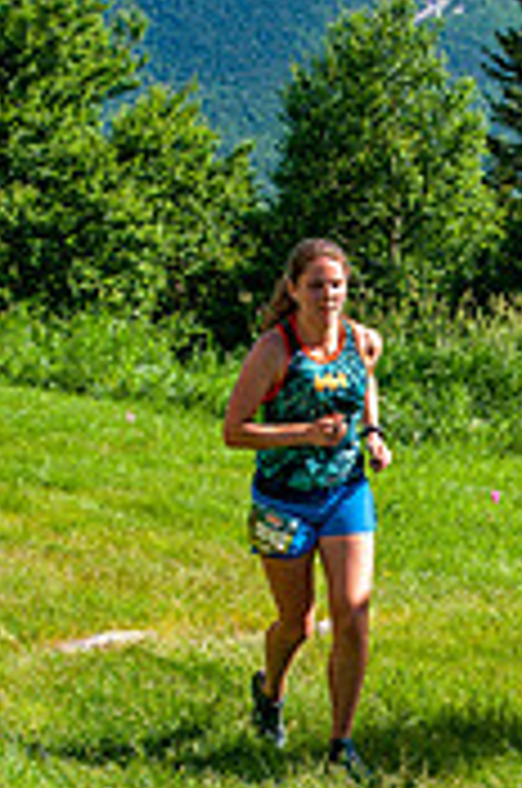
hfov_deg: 10.4
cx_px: 457
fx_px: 2860
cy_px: 635
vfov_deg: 15.6
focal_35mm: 131
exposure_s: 1/400
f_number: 8
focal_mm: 34
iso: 200
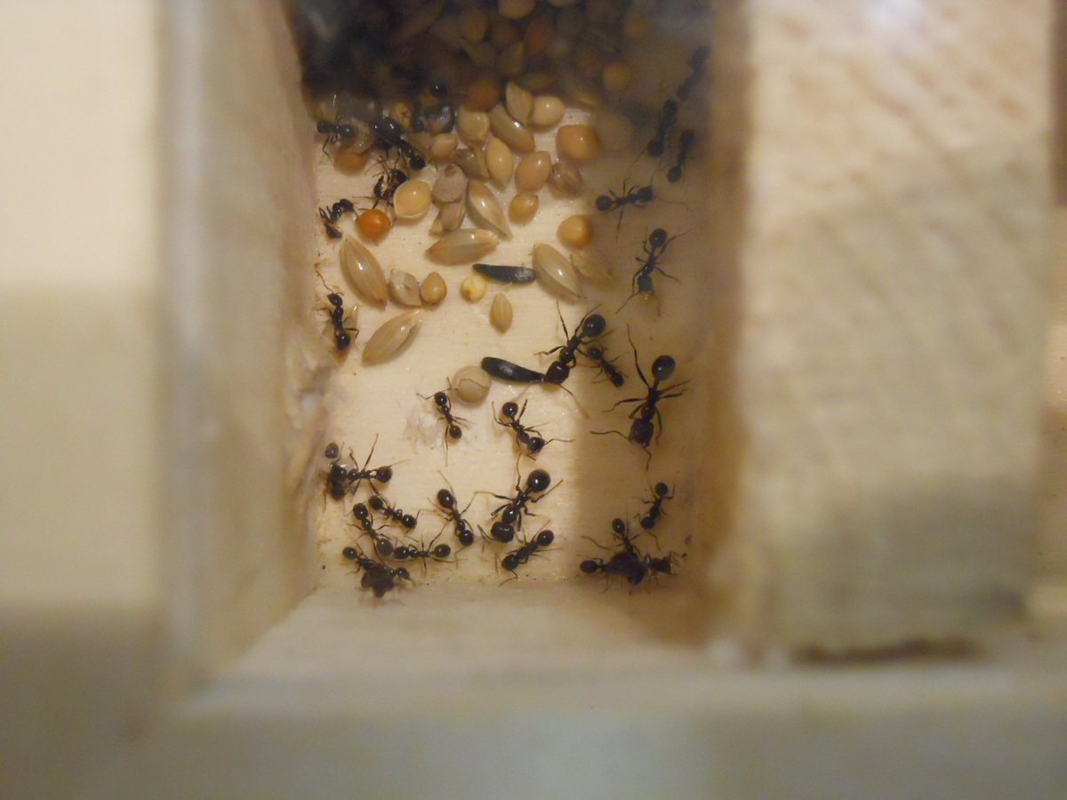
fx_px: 1664
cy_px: 400
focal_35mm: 54
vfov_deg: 27.0
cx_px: 534
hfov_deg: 35.5
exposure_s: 1/40
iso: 800
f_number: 3.7
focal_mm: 9.6
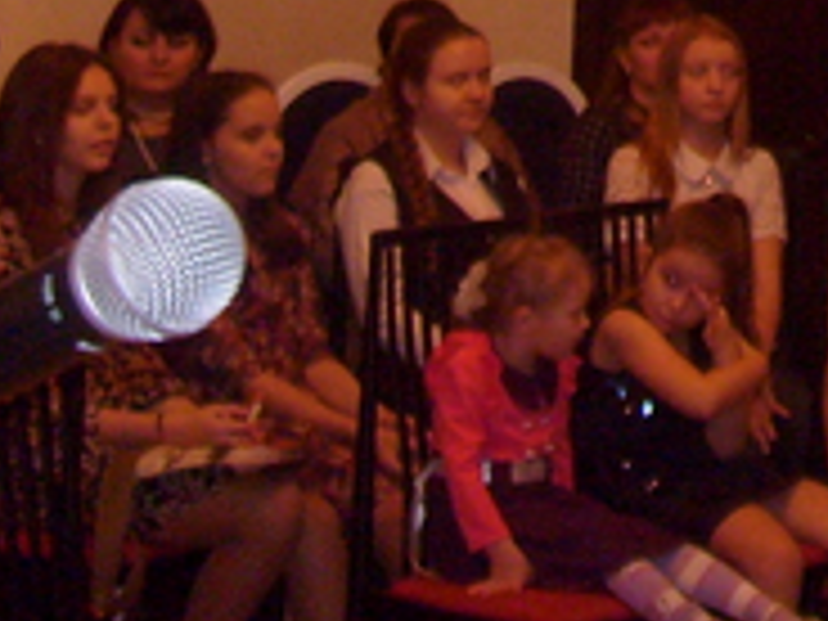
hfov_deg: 12.1
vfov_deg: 9.1
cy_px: -711
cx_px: 1382
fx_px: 3636
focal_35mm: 152
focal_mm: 5.8
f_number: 2.8
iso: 100
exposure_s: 1/45
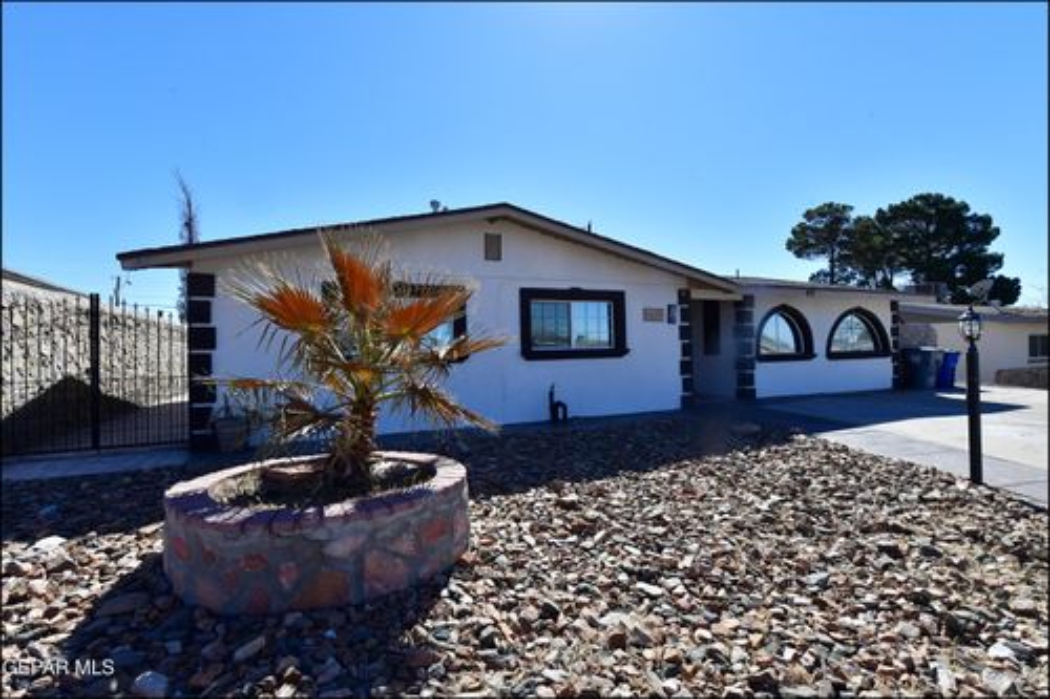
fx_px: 525
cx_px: 525
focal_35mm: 18
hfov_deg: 90.0
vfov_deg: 67.3
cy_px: 350
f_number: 11
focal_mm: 18
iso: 800
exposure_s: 1/1000
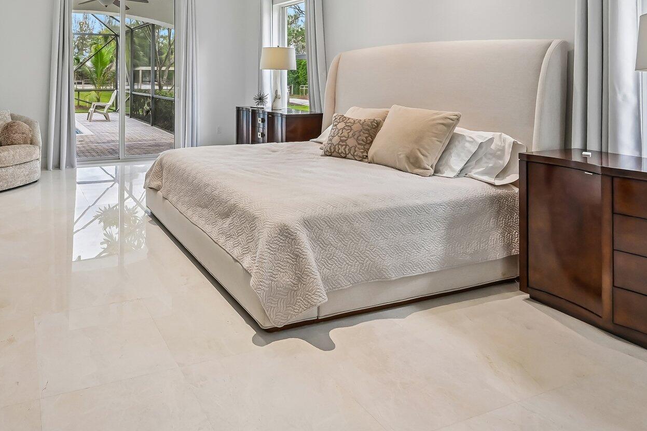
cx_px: 154
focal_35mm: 23
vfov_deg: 51.7
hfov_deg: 70.4
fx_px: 413
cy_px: 88
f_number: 8
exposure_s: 1/320
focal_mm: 14
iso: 3200
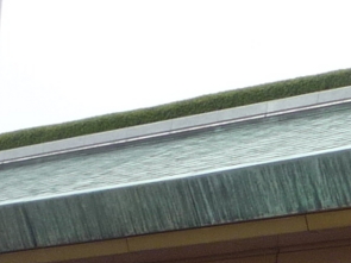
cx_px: 913
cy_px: 182
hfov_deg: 9.4
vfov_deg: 8.1
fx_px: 1855
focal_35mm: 183
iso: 100
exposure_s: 1/100
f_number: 4
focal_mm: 5.2
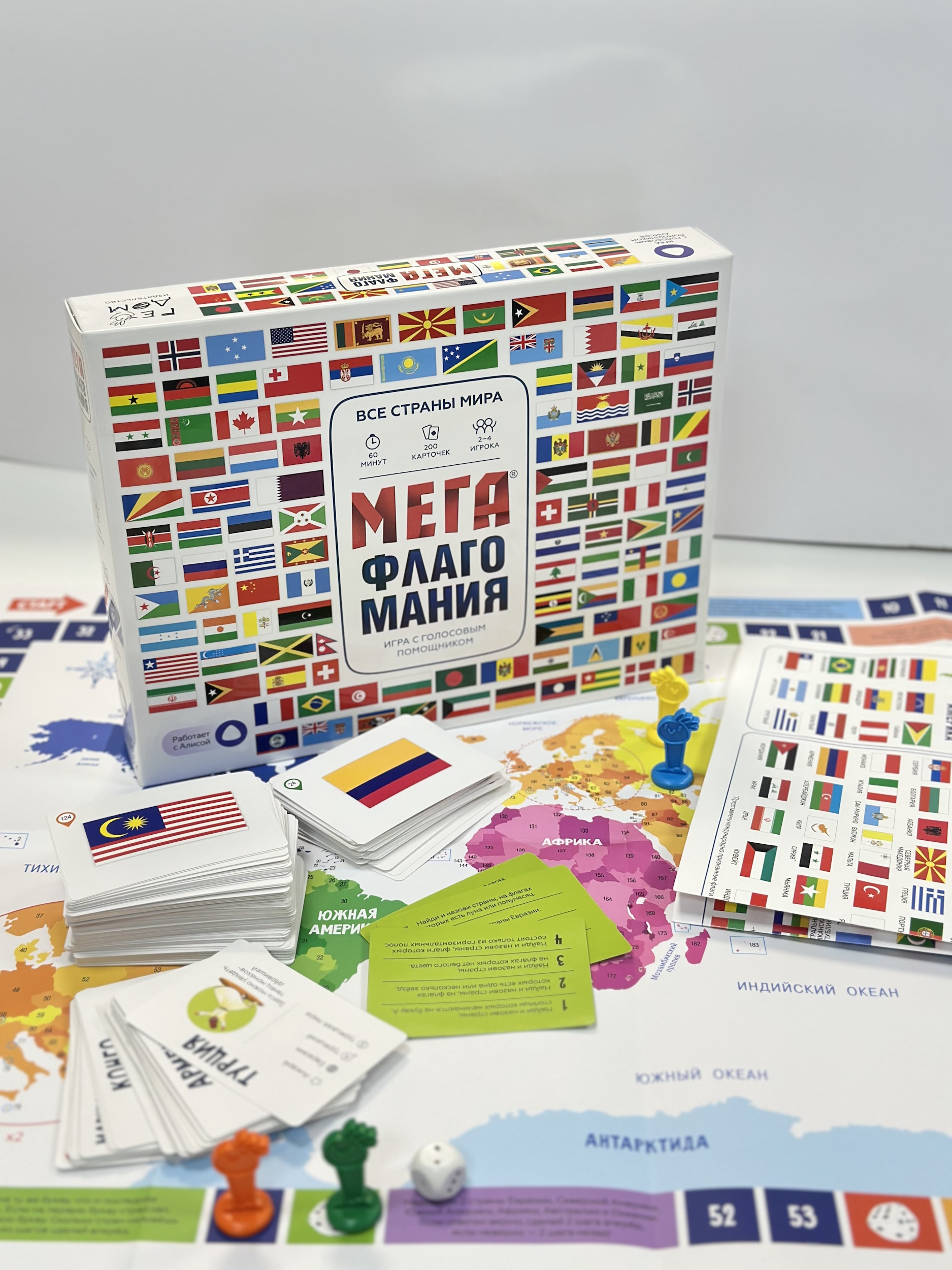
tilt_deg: -28.5
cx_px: 476
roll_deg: +0.9
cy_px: 635
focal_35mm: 48
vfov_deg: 39.7
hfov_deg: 30.3
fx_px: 1760
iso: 125
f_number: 1.78
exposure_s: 1/106
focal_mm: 6.86
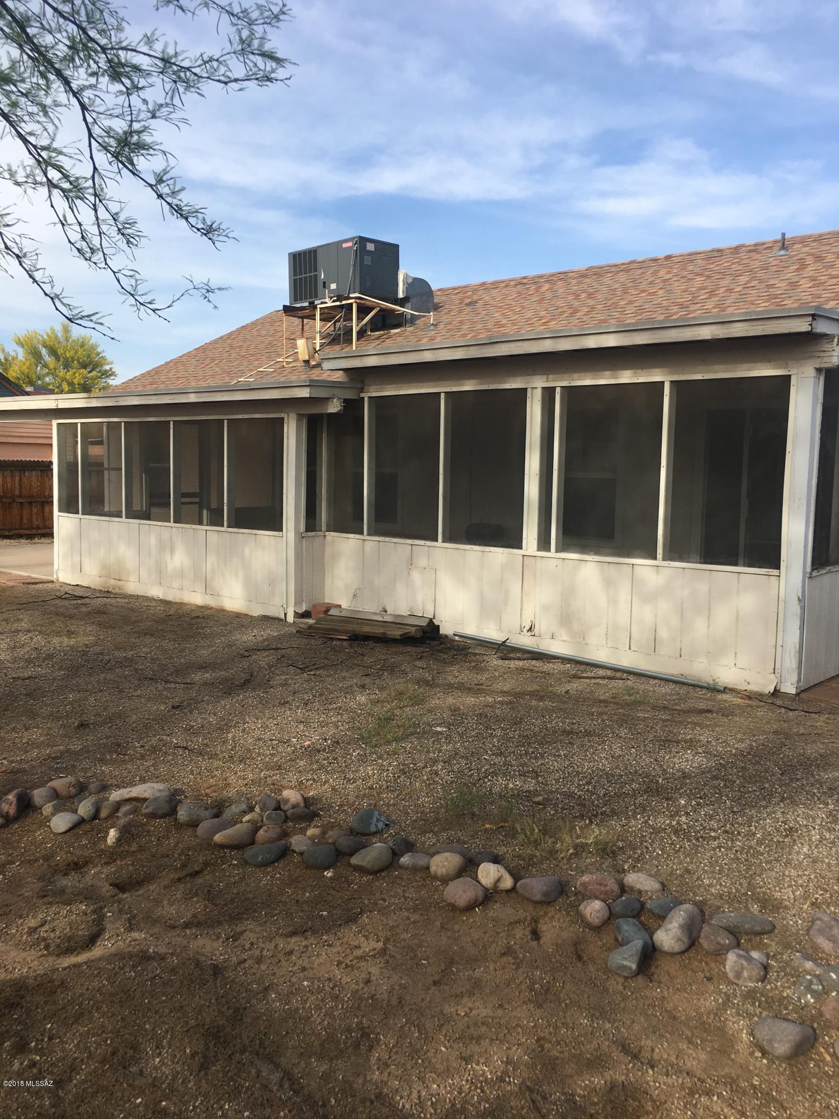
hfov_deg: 48.2
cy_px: 560
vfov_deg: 61.7
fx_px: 937
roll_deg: -1.0
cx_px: 420
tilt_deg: -5.3
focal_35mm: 29
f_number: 2.2
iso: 25
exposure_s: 1/1148
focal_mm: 4.15
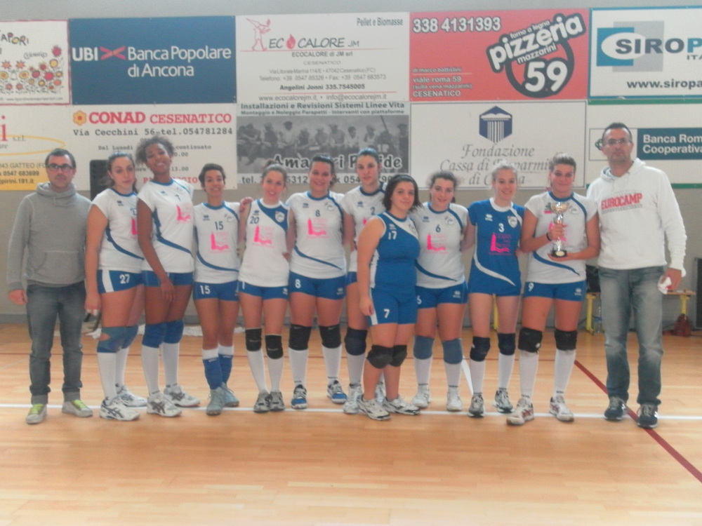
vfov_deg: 36.8
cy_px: 263
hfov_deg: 47.9
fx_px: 791
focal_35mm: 39
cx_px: 351
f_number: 3.9
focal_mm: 6.9
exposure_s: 1/40
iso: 320
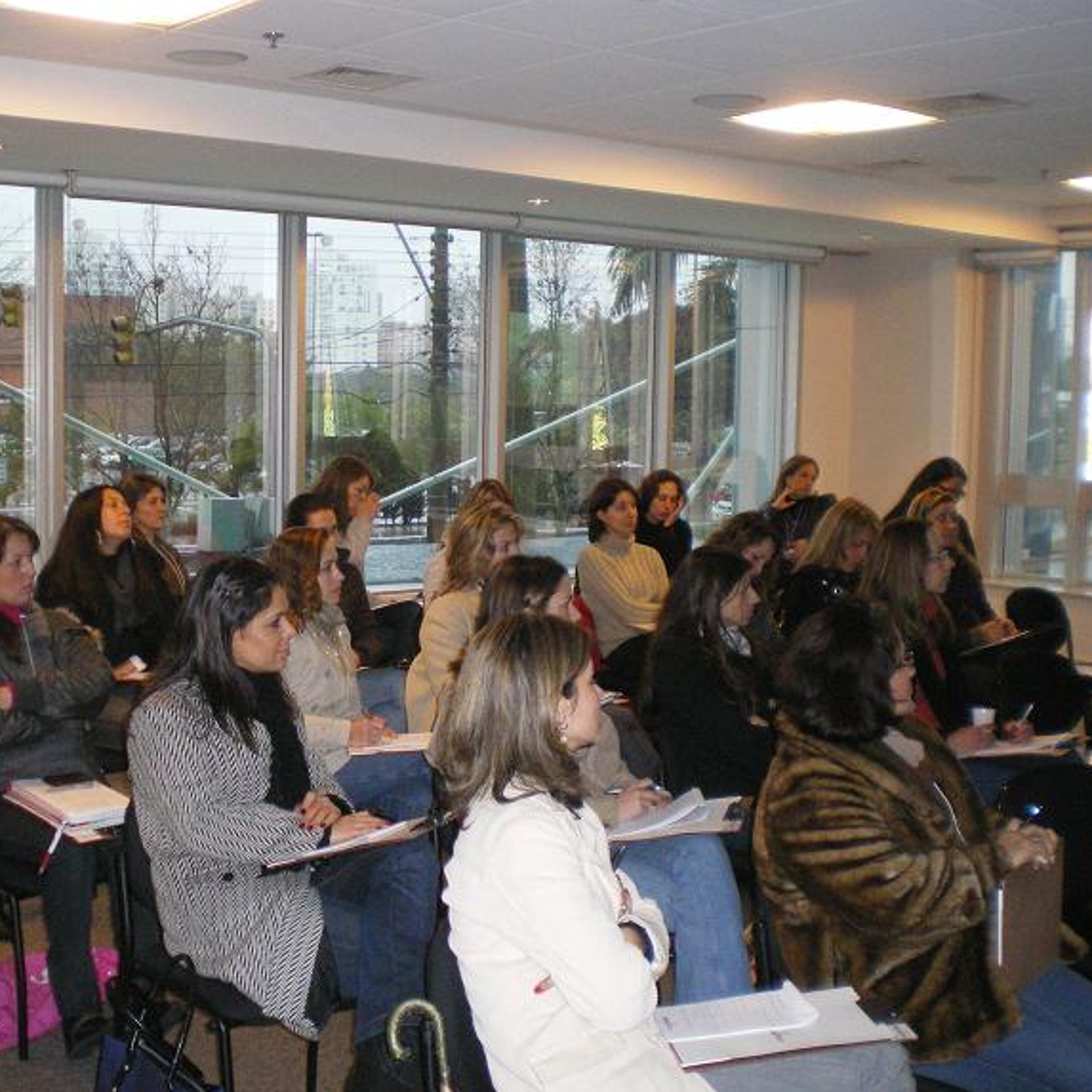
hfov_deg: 37.3
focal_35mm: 45
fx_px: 1606
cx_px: 415
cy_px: 547
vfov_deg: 37.6
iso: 400
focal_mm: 6.3
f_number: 3.1
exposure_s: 1/50
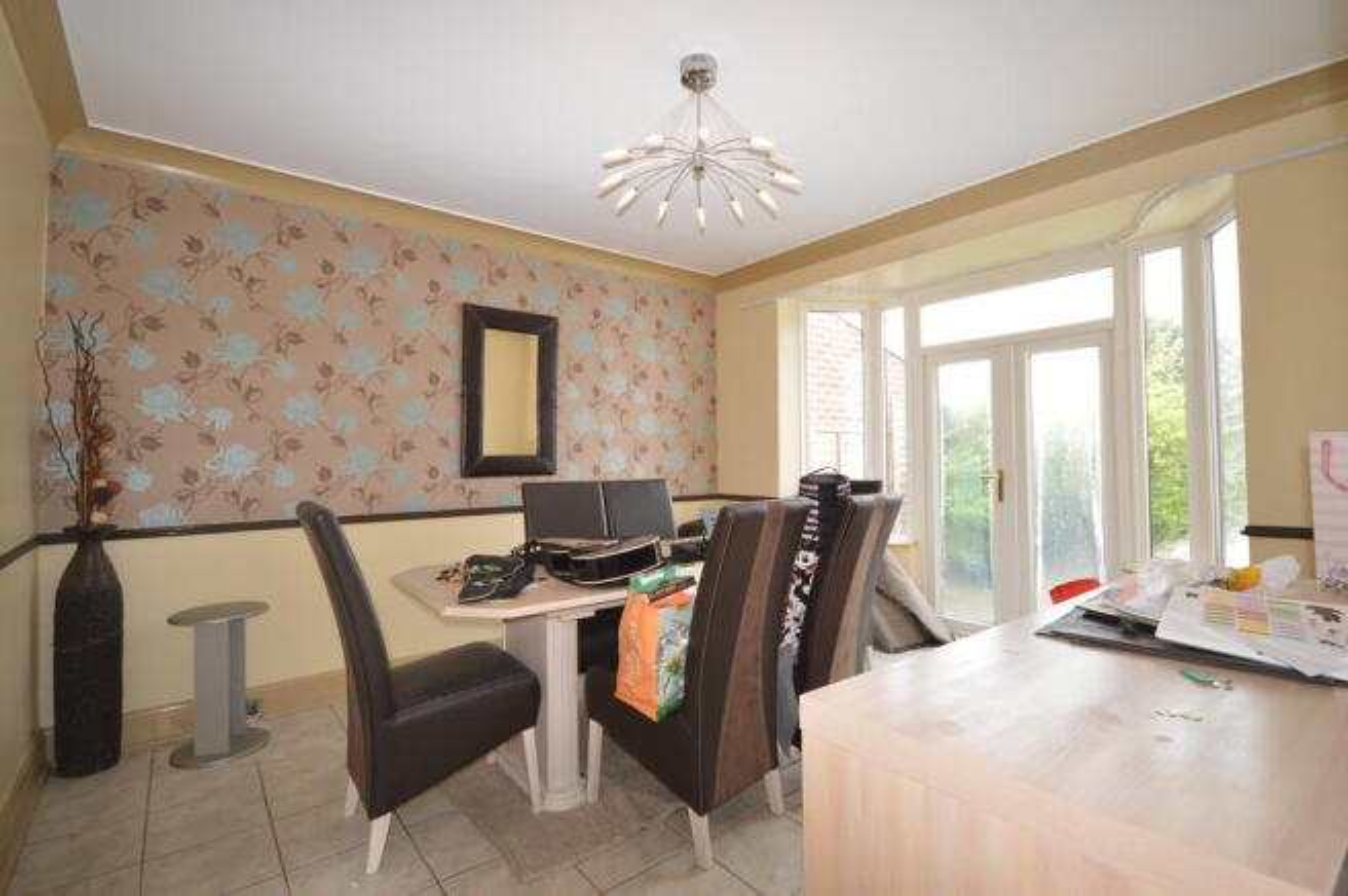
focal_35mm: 16
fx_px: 617
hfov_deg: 95.0
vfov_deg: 71.9
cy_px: 448
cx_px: 674
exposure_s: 1/60
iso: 400
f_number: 4.2
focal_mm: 11
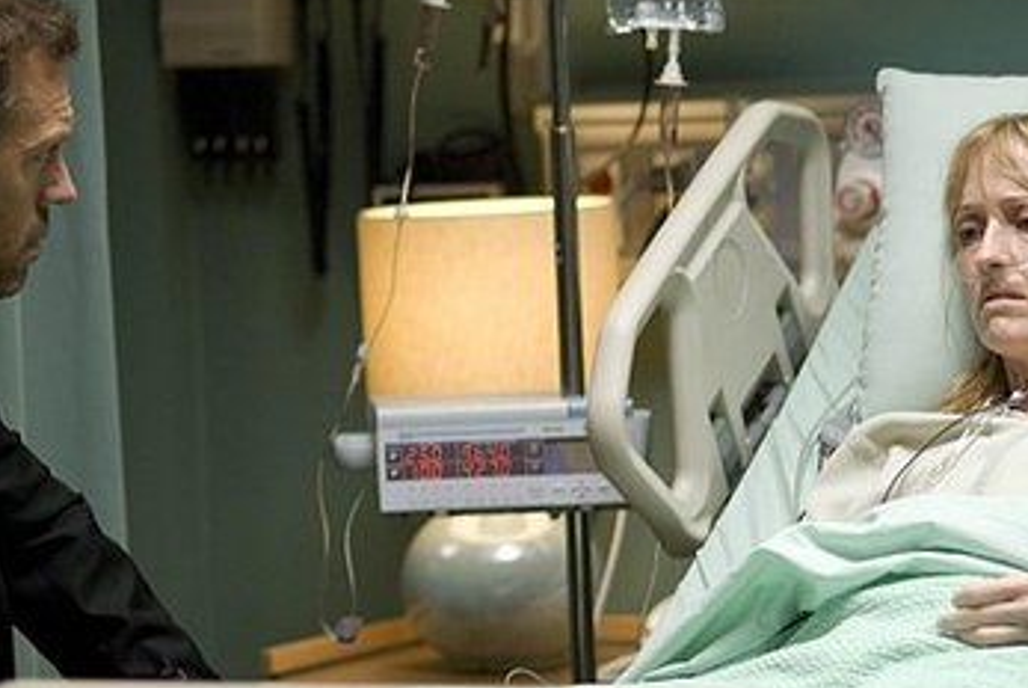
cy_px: 417
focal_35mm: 184
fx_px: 5250
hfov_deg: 11.2
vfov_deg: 7.5
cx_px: 590
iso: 500
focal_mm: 85
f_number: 1.8
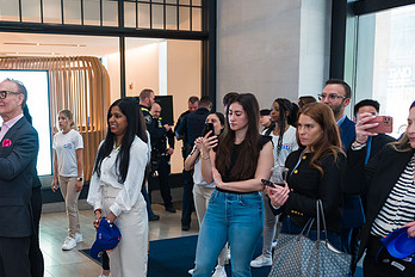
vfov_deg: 33.2
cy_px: 172
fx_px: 461
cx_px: 103
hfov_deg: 46.7
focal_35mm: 40
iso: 800
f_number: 4
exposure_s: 1/200
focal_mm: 24
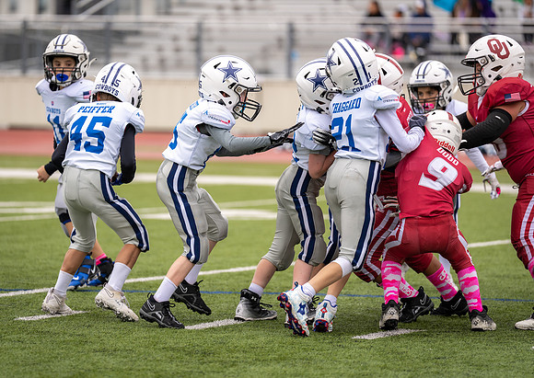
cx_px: 228
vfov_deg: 6.8
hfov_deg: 9.5
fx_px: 3197
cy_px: 174
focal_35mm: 211
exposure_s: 1/1250
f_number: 2.8
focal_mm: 188
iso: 160
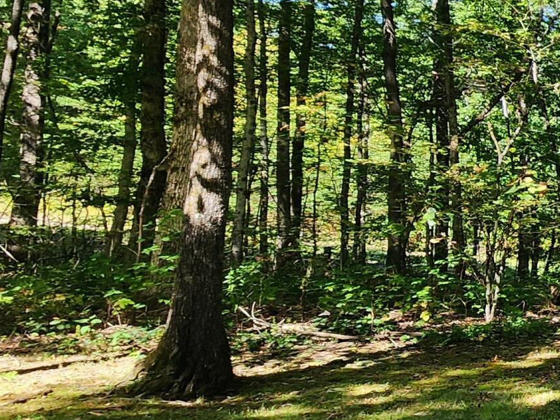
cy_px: 163
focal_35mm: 46
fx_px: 744
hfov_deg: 23.1
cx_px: 987
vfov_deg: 31.4
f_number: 2.2
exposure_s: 1/197
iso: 50
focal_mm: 2.2
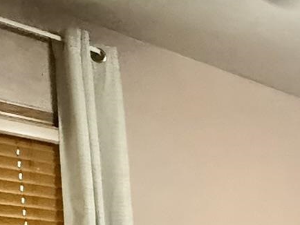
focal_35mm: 66
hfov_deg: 22.4
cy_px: 393
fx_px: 572
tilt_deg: -7.9
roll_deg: -1.0
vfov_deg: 18.1
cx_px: 482
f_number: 2.2
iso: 1250
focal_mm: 2.22
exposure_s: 1/40
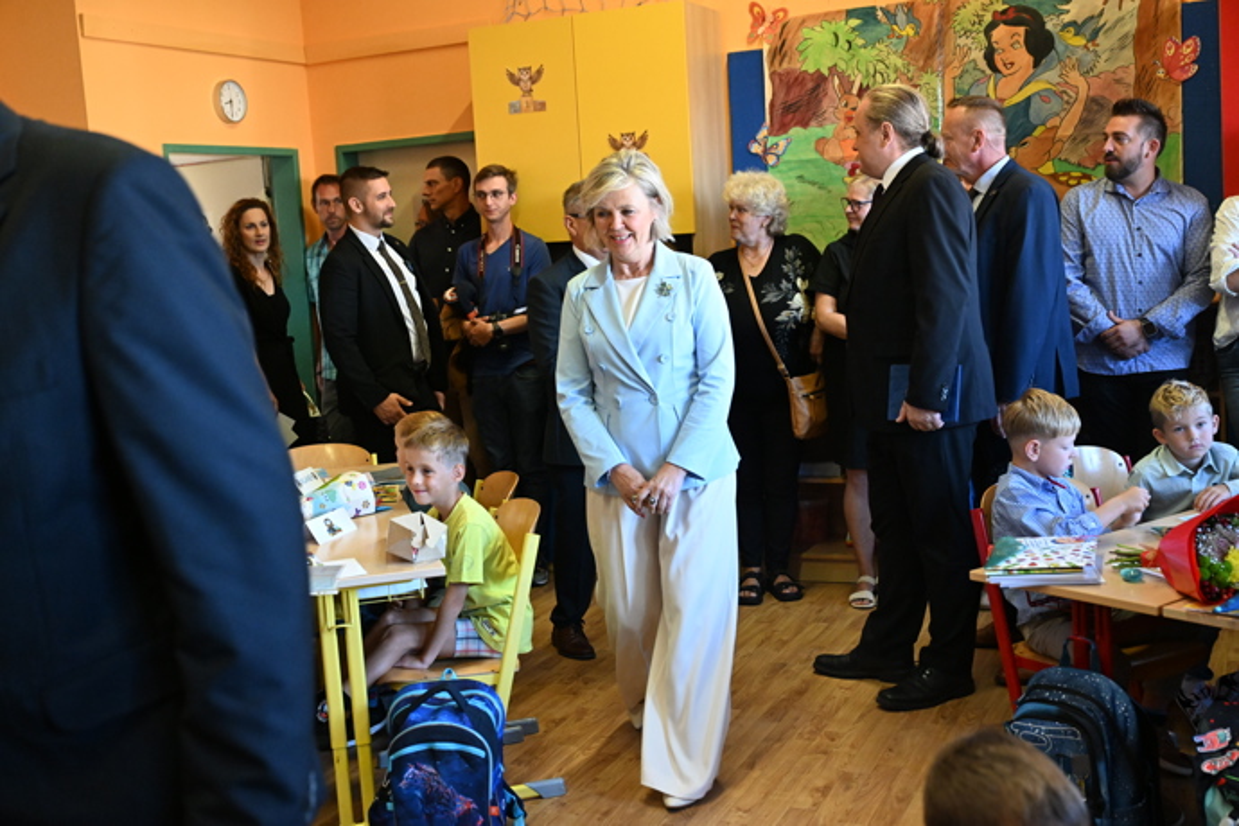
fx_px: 1411
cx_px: 620
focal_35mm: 41
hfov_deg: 47.4
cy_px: 413
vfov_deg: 32.6
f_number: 4
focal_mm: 41
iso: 5000
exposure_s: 1/250
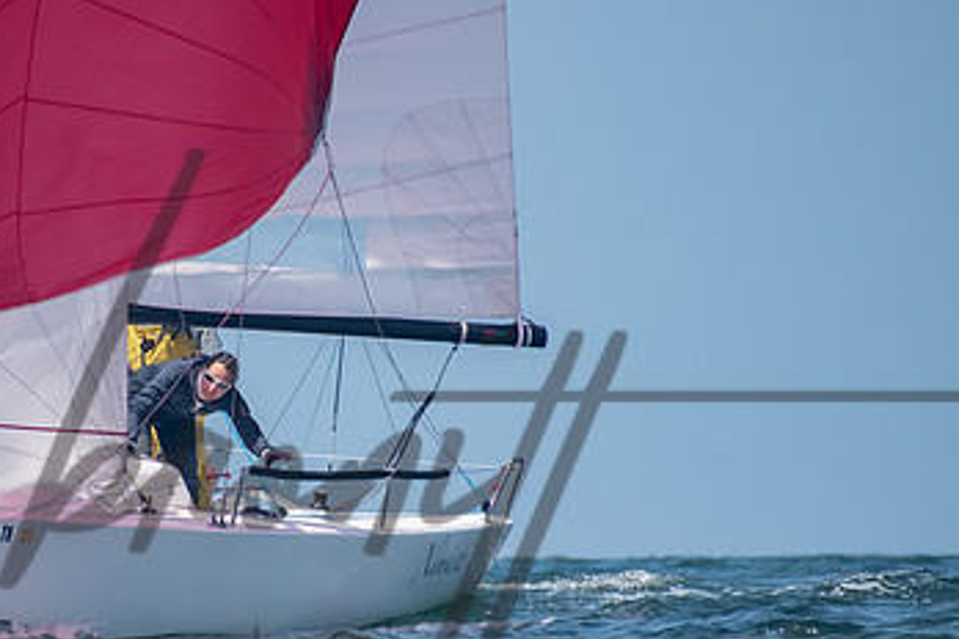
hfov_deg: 2.6
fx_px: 20750
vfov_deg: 1.8
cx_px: 248
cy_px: 461
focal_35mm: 779
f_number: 8
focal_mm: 300
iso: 400
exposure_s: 1/1250
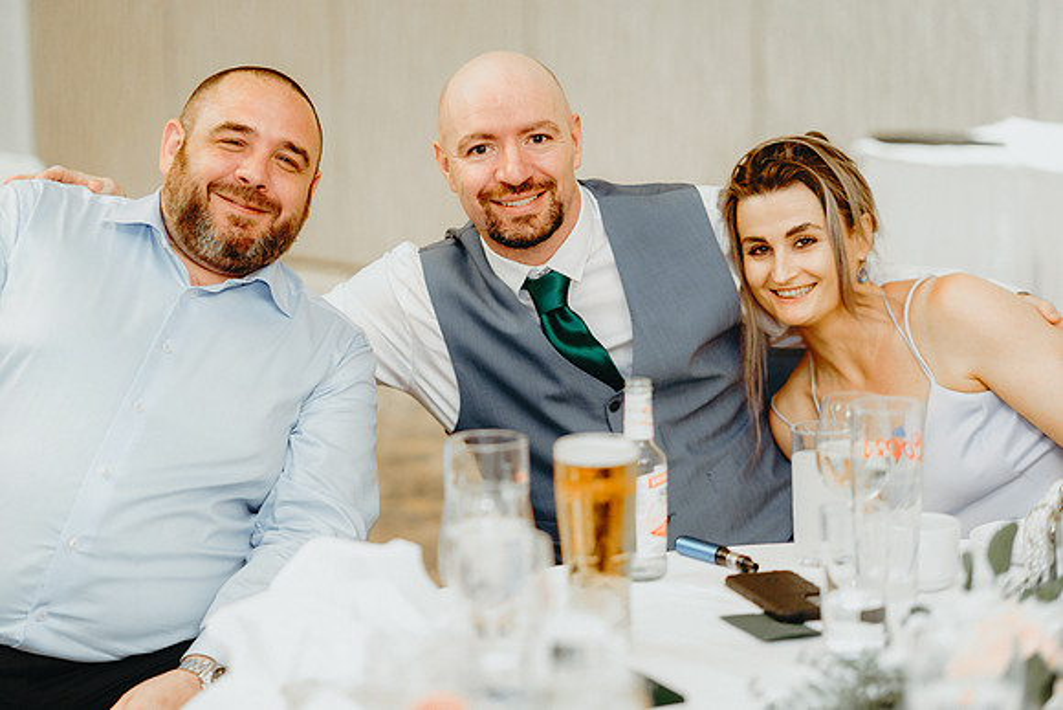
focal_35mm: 85
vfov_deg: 16.1
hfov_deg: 23.9
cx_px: 532
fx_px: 2510
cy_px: 355
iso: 2000
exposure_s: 1/125
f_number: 2.2
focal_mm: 85
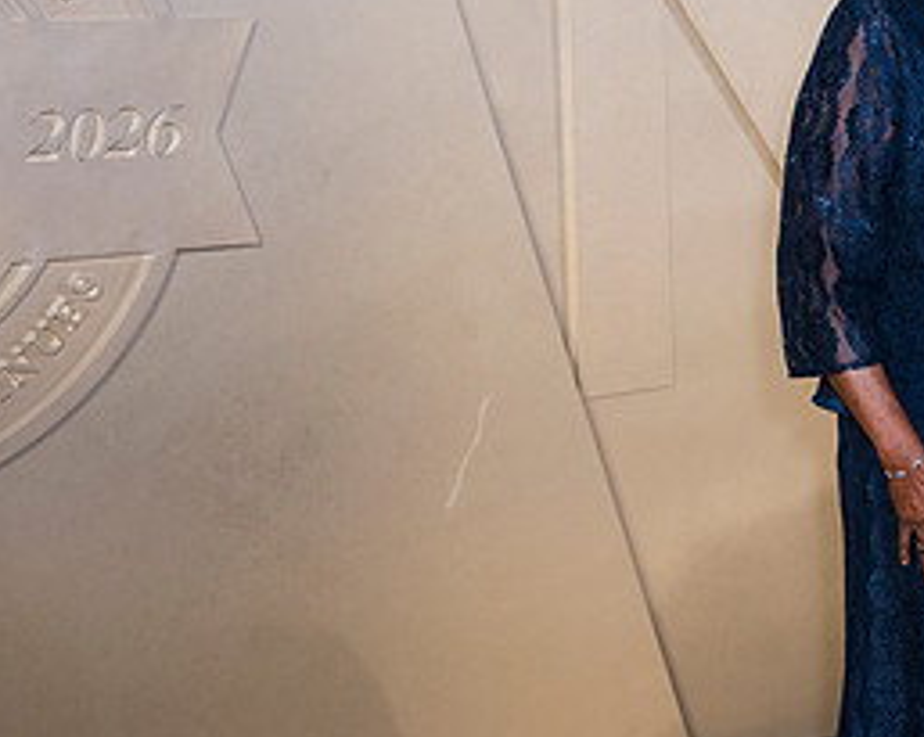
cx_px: 1032
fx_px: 2376
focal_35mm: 87
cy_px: 81
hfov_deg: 20.9
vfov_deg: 17.4
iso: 800
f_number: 3.5
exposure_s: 1/250
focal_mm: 41
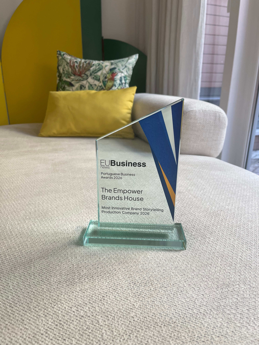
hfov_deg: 53.1
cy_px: 172
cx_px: 130
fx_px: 259
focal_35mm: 26
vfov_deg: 67.3
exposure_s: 1/121
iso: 80
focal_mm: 5.1
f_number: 1.6
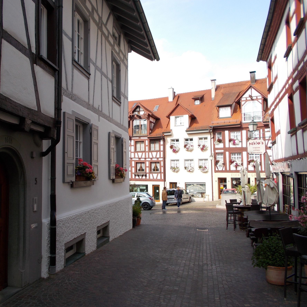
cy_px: 154
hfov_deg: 45.6
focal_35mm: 36
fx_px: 361
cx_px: 113
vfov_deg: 46.0
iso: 80
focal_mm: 5.3
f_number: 3.4
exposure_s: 1/400
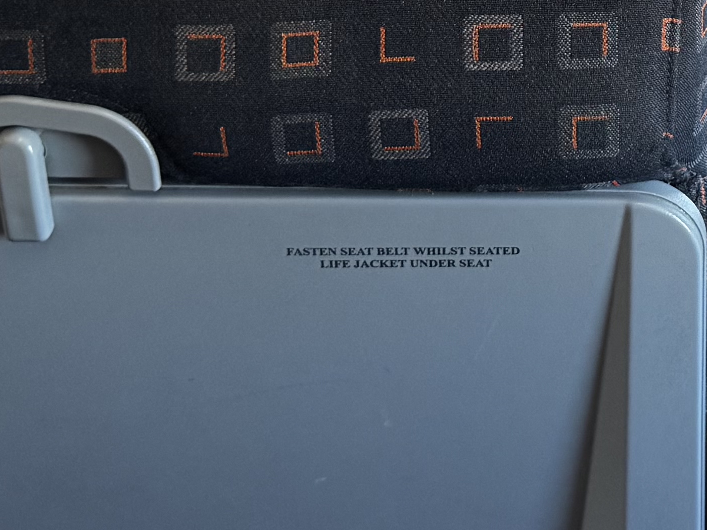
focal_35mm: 98
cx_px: 787
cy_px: -270
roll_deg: -0.8
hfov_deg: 19.2
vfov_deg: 14.1
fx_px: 2001
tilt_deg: -10.5
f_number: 1.78
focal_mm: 6.76
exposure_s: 1/100
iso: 200
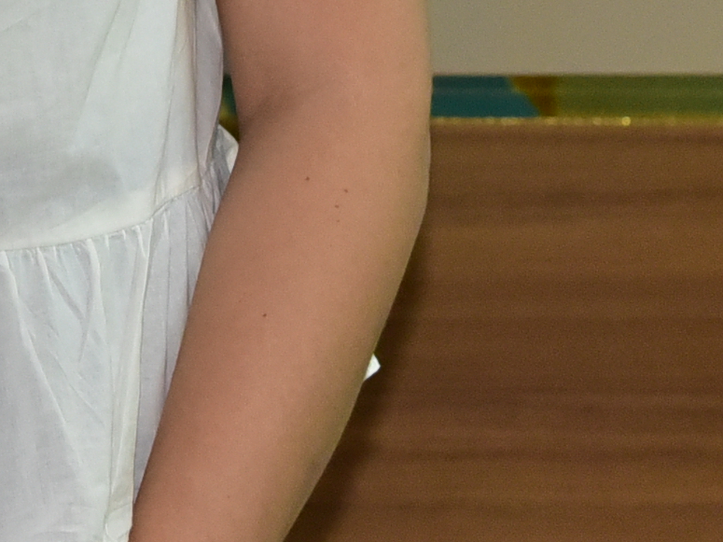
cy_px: -763
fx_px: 6077
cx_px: -126
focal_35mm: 291
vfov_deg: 5.0
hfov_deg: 6.8
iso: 3200
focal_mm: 52
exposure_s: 1/200
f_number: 5.6
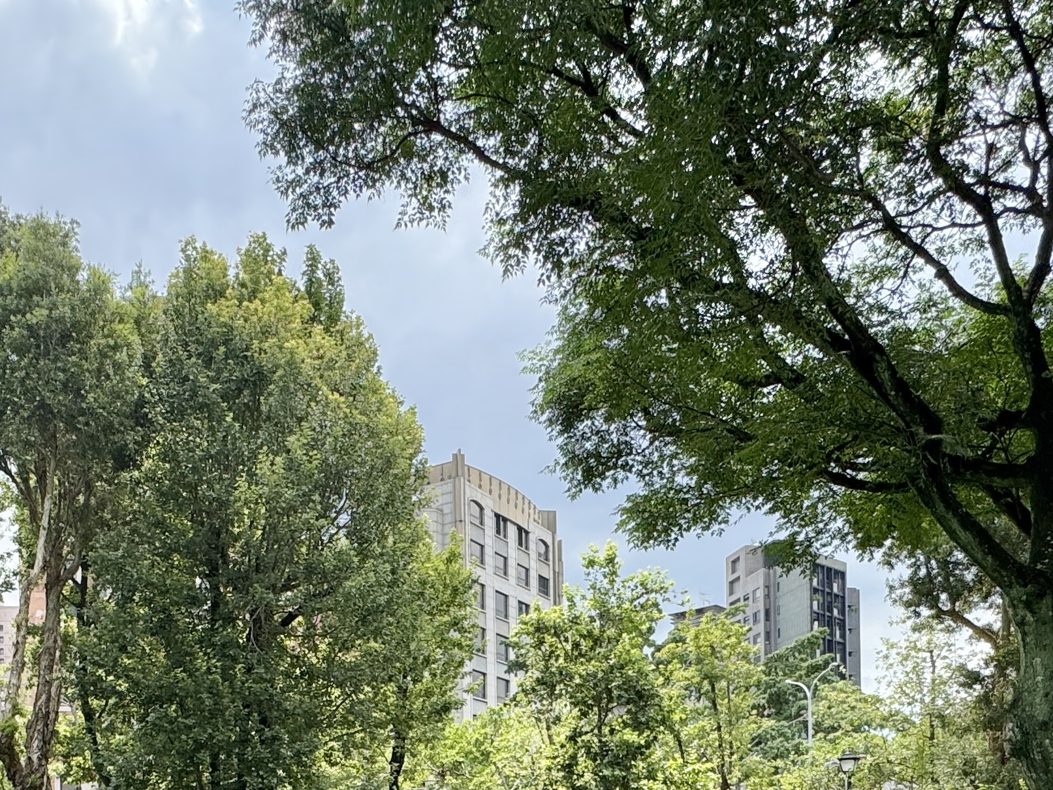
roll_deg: +0.8
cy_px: 870
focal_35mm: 35
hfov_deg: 51.7
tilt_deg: +0.3
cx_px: 360
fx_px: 1065
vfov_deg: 35.0
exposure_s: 1/596
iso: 40
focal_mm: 2.22
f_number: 2.2
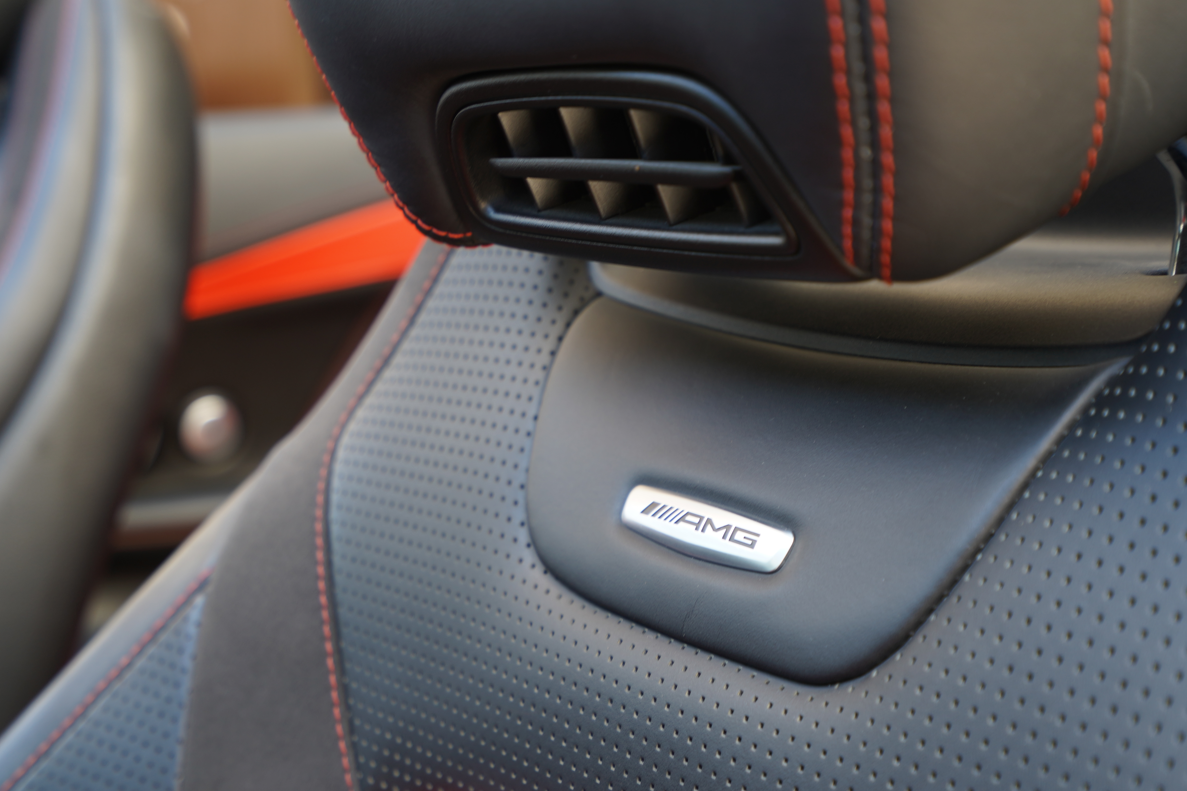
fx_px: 1517
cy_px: 487
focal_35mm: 46
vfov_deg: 29.1
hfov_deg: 42.6
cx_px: 706
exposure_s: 1/60
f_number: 4
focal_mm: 35
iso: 160
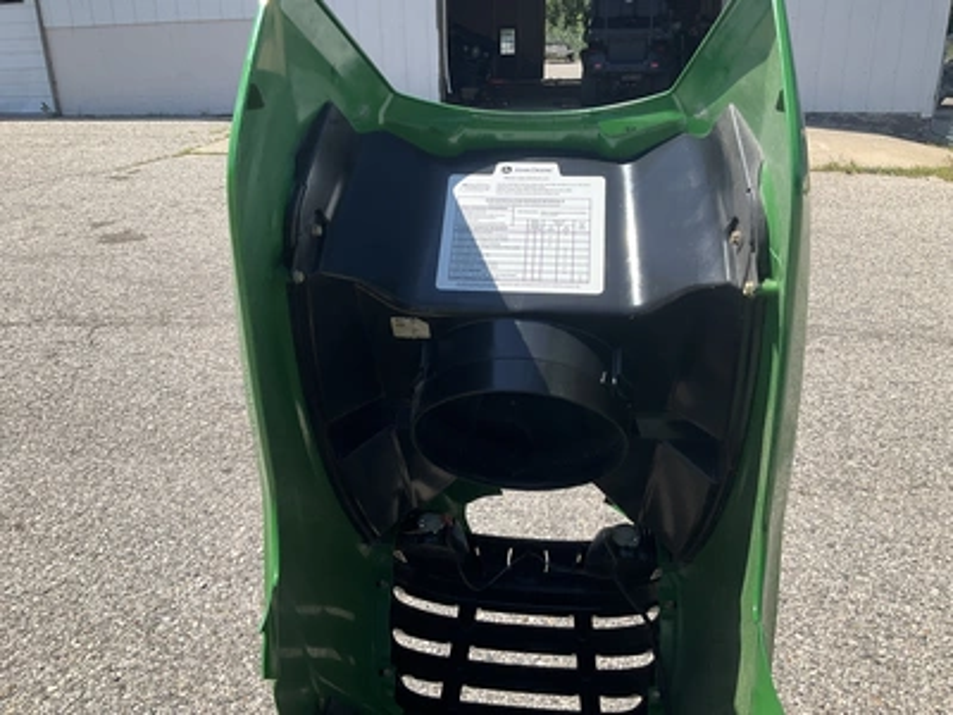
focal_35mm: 29
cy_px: 358
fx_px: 798
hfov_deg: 61.7
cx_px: 476
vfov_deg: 48.2
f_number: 1.8
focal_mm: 3
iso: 25
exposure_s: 1/1250
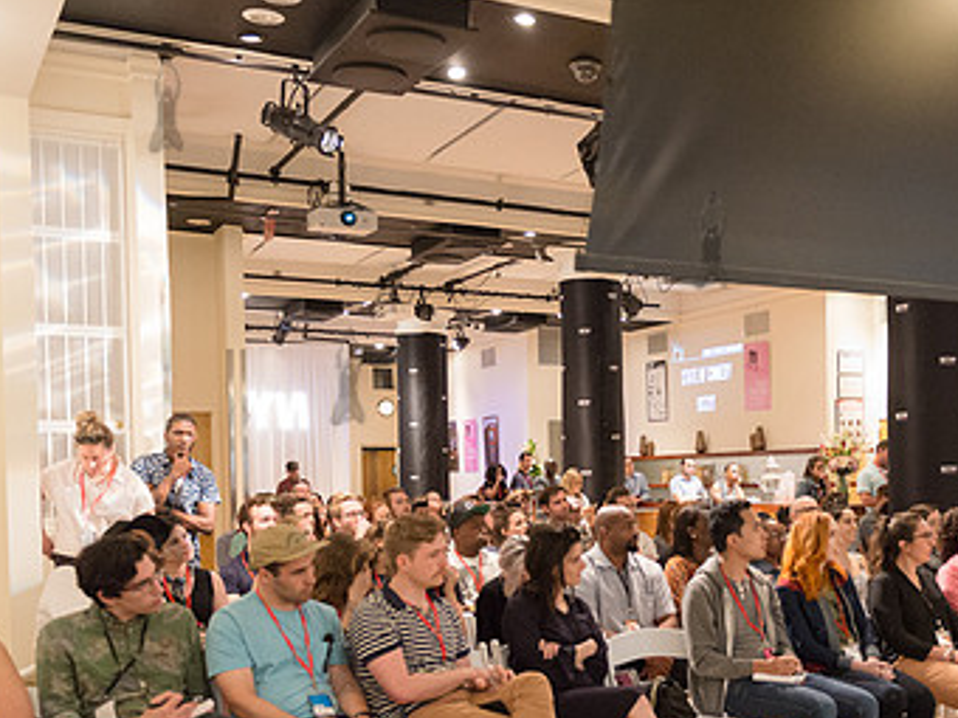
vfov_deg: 31.1
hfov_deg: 40.2
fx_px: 1273
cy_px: 511
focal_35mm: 46
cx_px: 710
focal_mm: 28
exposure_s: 1/200
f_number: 2.8
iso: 4000
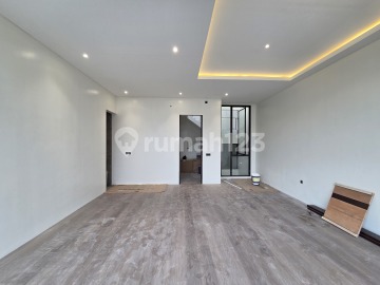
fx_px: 143
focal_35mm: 13
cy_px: 142
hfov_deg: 106.2
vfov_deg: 89.9
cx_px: 190
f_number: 2.2
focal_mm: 2.2
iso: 160
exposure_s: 1/100
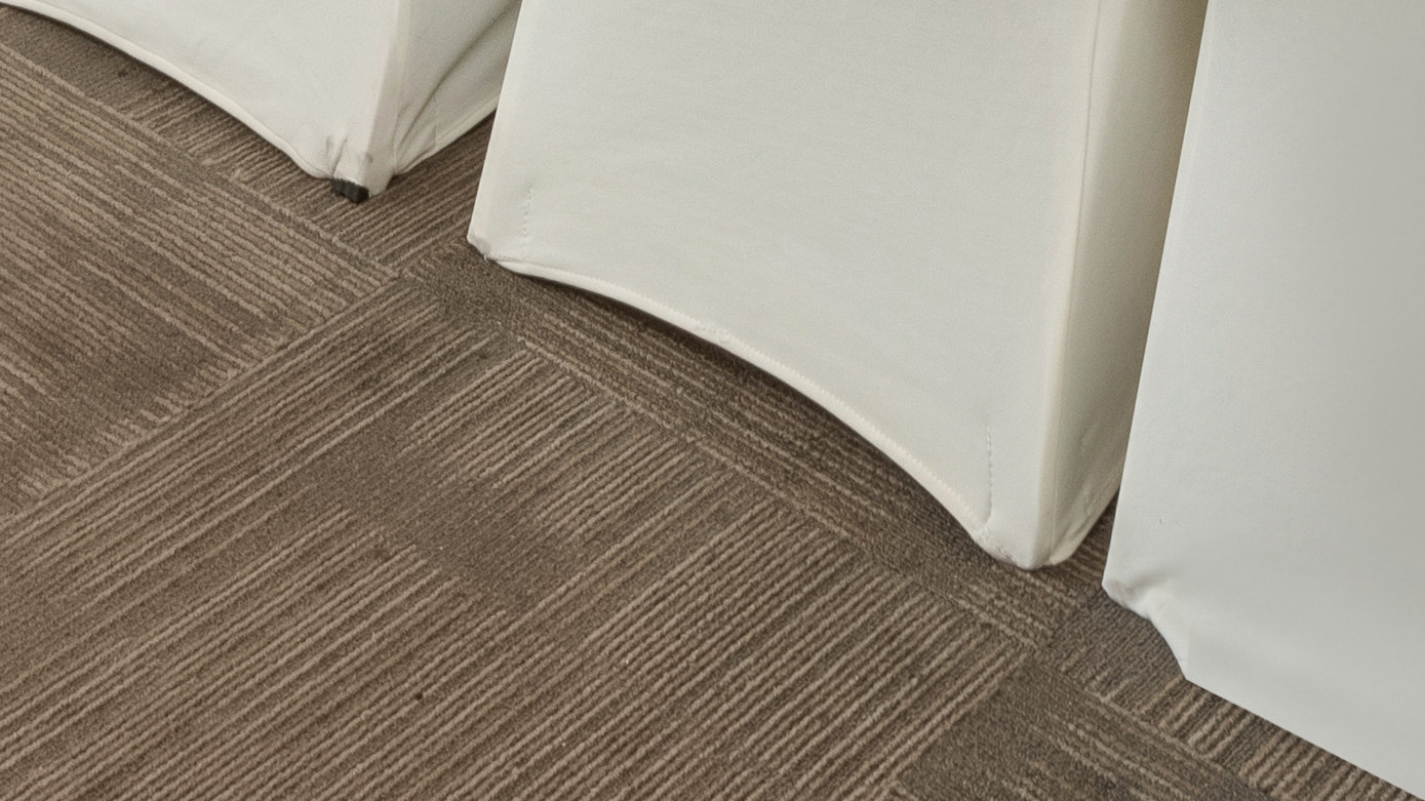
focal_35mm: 84
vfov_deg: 10.2
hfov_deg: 25.1
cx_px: 978
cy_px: -1666
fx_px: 3174
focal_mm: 14
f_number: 10
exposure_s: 1/5
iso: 200
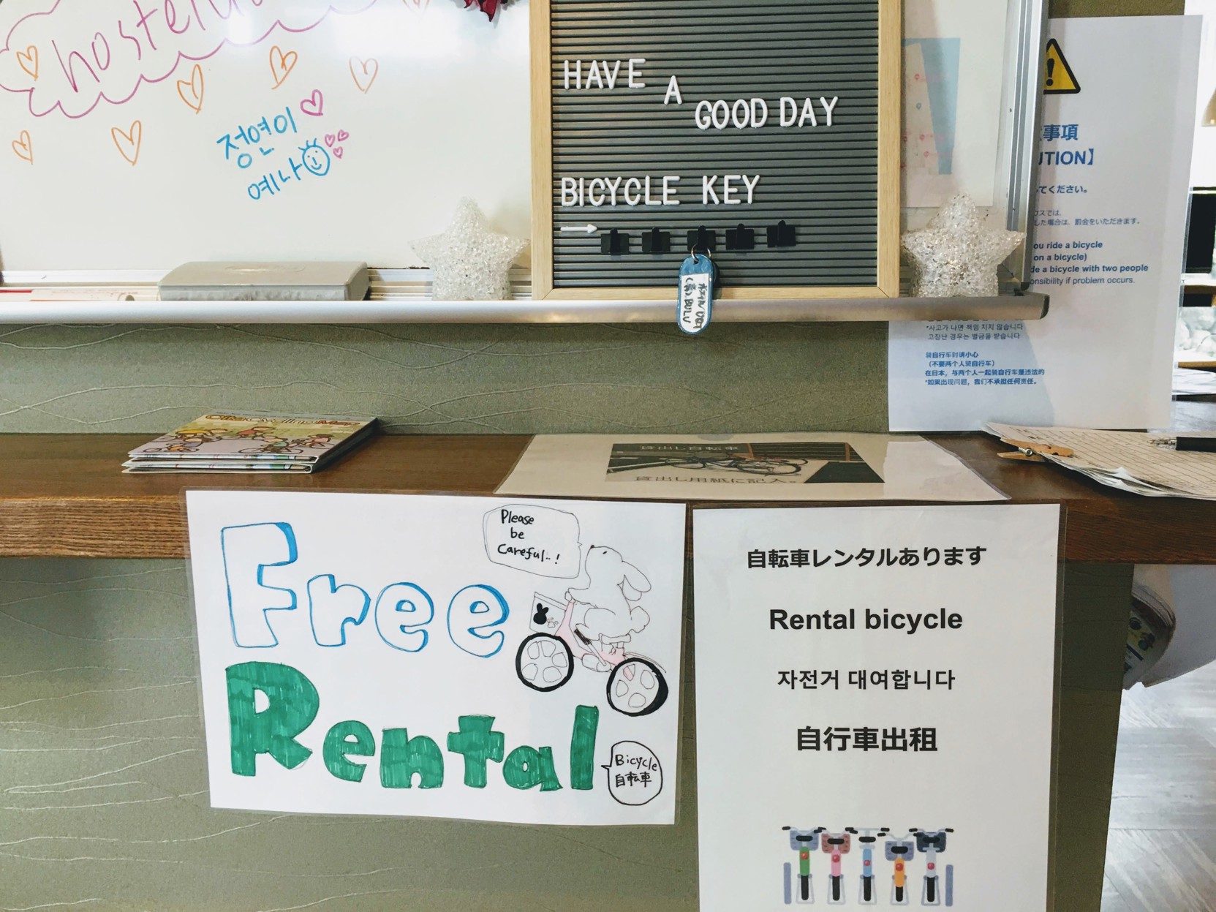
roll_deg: -0.1
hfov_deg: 61.7
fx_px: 1019
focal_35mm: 29
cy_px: 456
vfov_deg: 48.2
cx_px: 608
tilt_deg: -11.8
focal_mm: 4.15
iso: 80
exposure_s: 1/30
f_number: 2.2
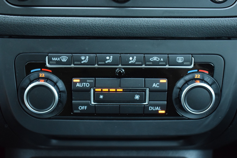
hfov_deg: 33.4
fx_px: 395
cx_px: 118
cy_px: 79
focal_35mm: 60
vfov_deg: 22.6
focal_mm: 40
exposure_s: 1/60
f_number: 4.8
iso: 2500
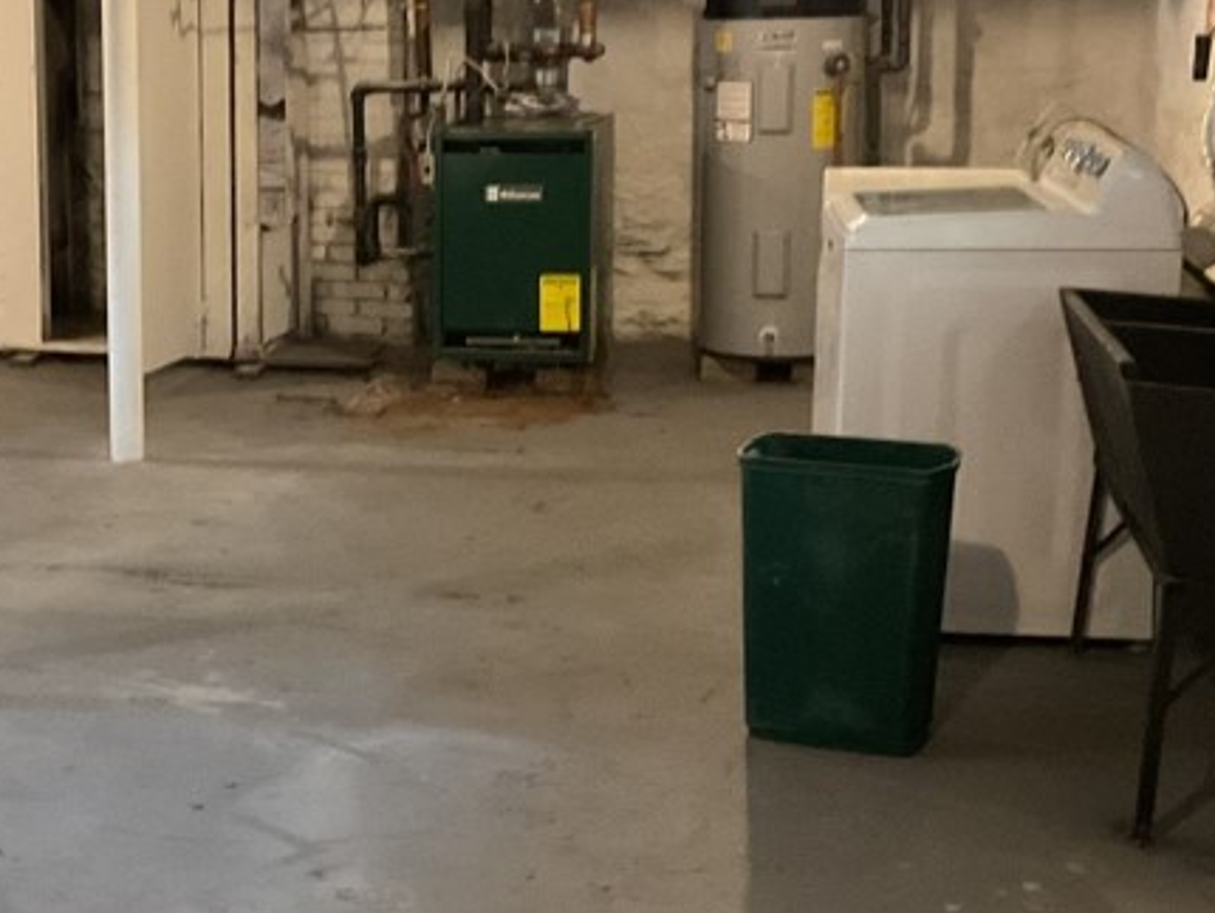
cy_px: 427
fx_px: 2423
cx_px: 254
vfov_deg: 21.3
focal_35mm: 69
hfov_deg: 27.6
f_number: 1.8
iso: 500
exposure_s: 1/30
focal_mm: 3
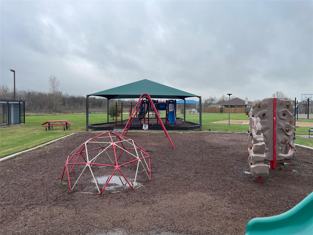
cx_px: 156
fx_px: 235
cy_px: 118
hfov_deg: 67.3
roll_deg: -0.8
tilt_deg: -2.4
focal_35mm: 26
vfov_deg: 53.1
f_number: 1.6
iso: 32
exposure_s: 1/4292
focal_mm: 4.2
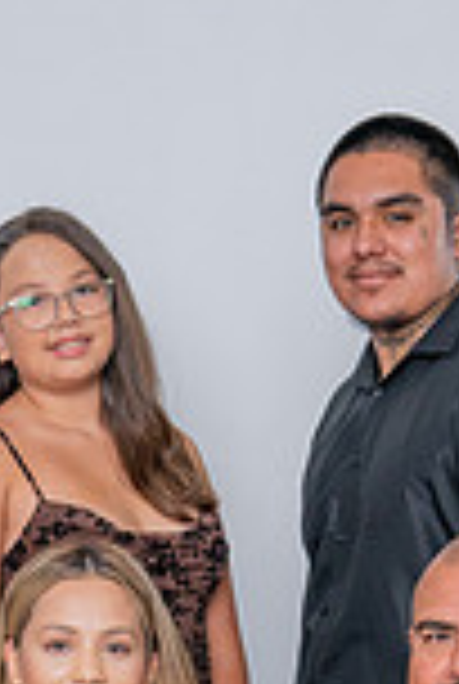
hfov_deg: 8.9
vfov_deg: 12.7
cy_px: 954
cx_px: 238
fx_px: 2951
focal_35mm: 155
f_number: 5.6
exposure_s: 1/125
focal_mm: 35
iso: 320
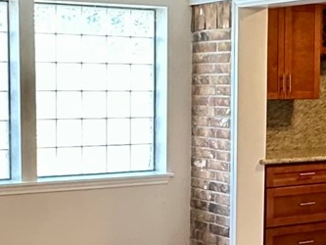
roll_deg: -0.3
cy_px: 154
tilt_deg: -5.0
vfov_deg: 17.2
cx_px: 160
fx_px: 810
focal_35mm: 86
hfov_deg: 22.7
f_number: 2.2
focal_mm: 2.22
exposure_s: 1/60
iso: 320
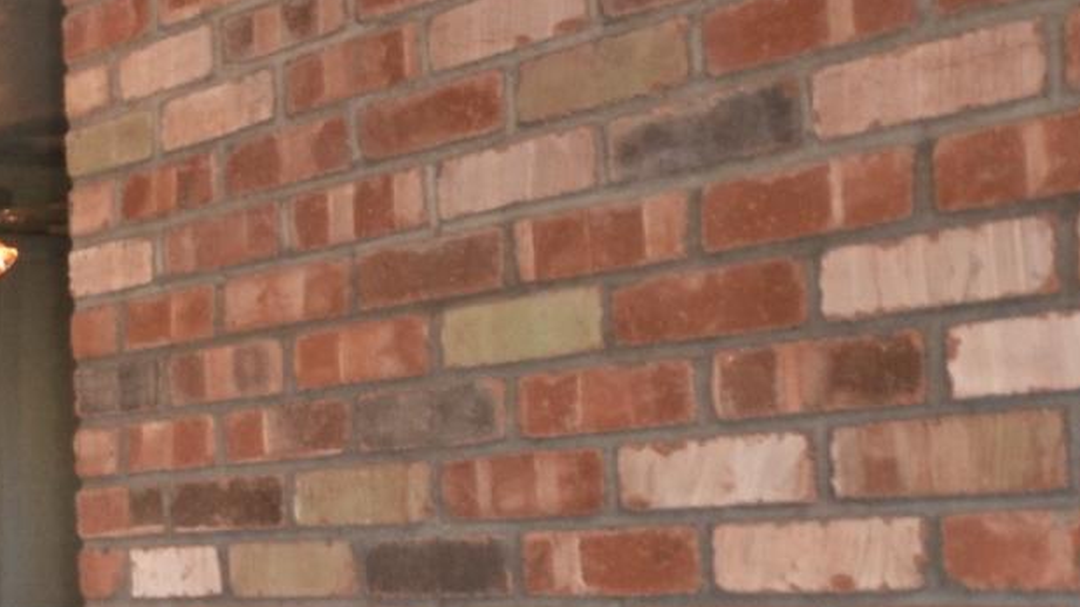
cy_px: 462
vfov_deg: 15.8
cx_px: -1050
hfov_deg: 18.6
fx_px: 2176
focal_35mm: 76
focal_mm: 10
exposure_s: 1/160
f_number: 4
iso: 200
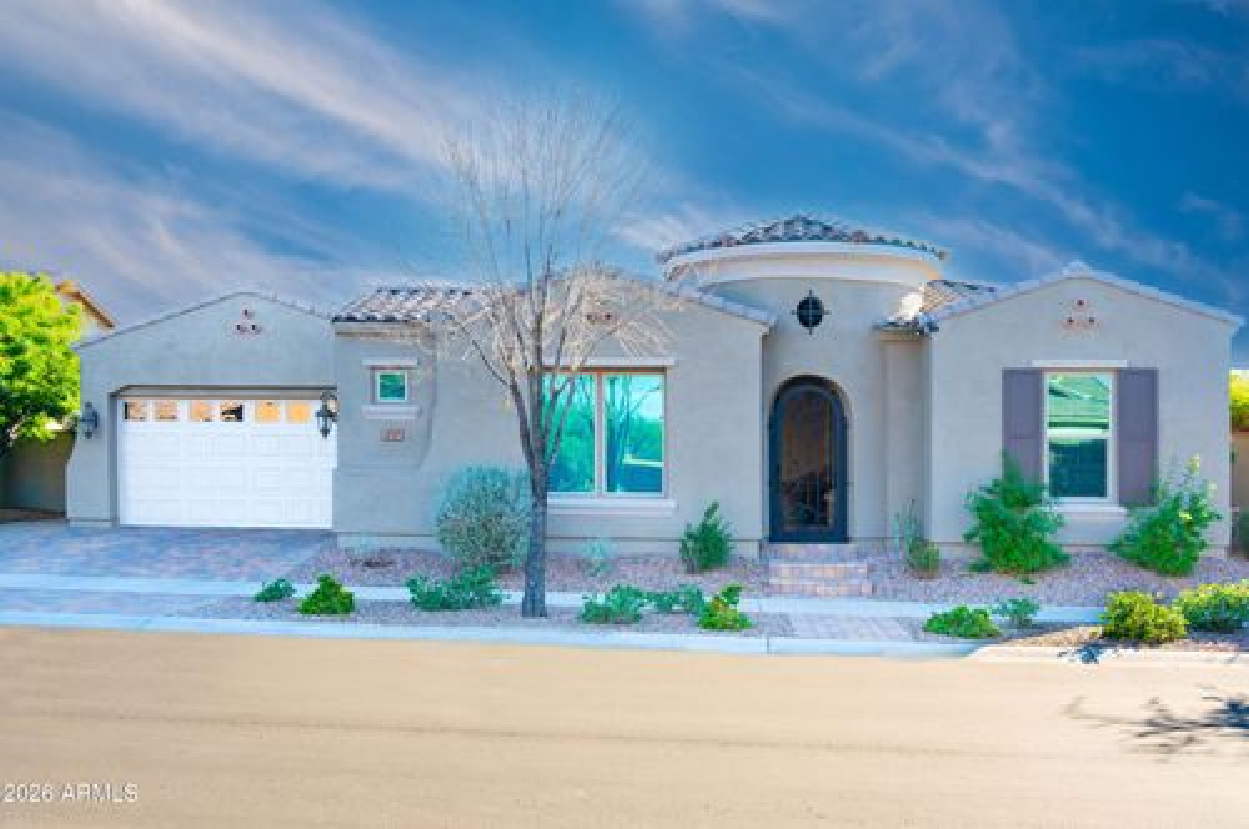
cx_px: 624
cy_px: 414
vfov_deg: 37.8
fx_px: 1213
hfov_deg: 54.5
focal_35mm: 35
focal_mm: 35
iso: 180
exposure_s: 1/320
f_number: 5
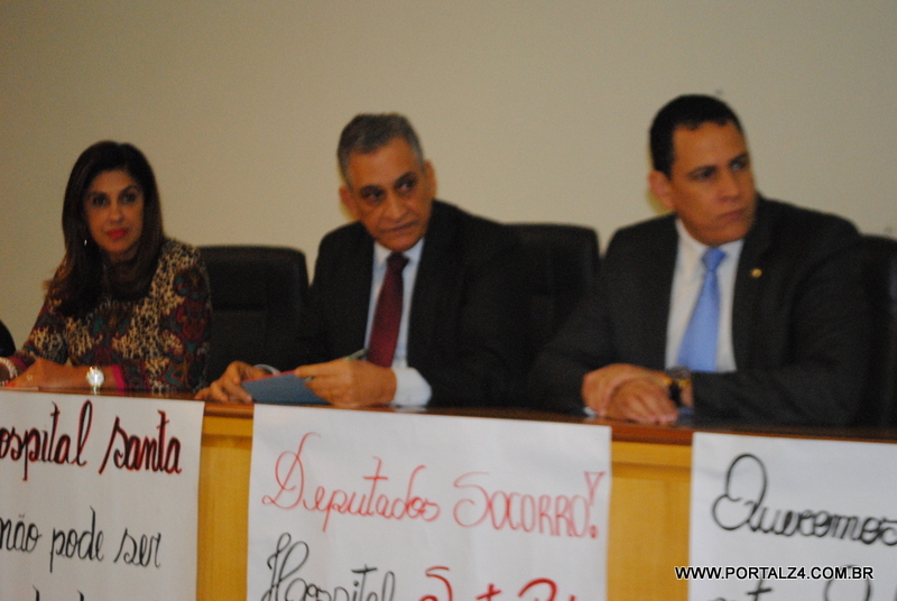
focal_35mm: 82
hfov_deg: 24.6
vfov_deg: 16.6
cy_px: 300
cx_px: 448
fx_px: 2059
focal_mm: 55
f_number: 5.6
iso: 1600
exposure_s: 1/30
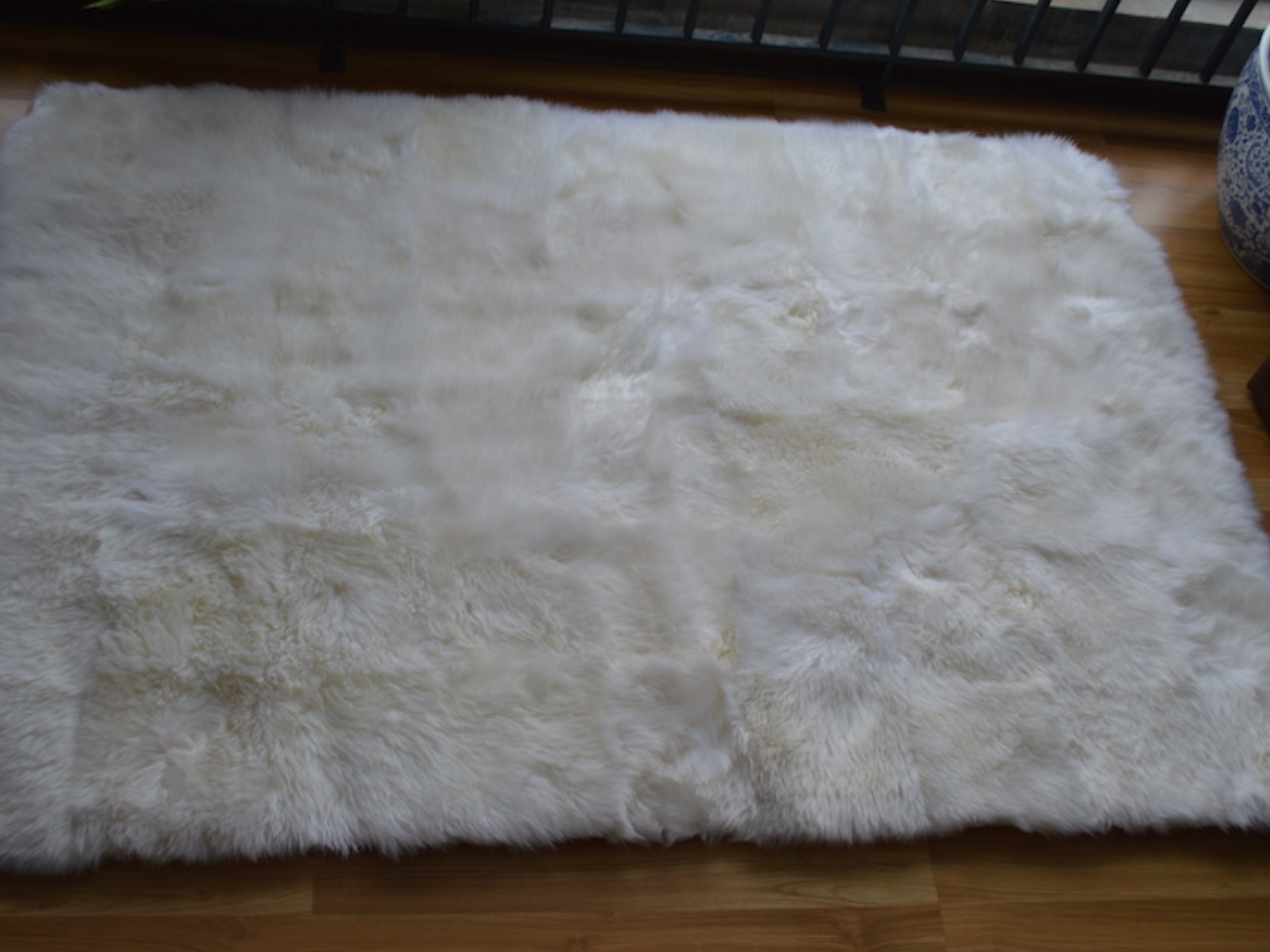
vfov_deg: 36.0
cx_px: 595
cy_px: 481
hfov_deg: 46.8
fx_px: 1468
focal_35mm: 40
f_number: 5.6
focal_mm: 24
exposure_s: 1/125
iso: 250
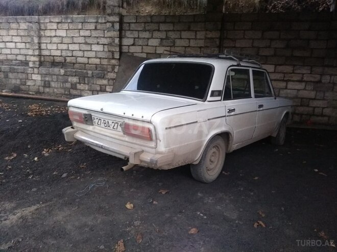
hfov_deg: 79.0
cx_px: 168
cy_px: 126
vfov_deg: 63.4
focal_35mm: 21
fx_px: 204
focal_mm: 3.57
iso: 793
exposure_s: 1/50
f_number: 2
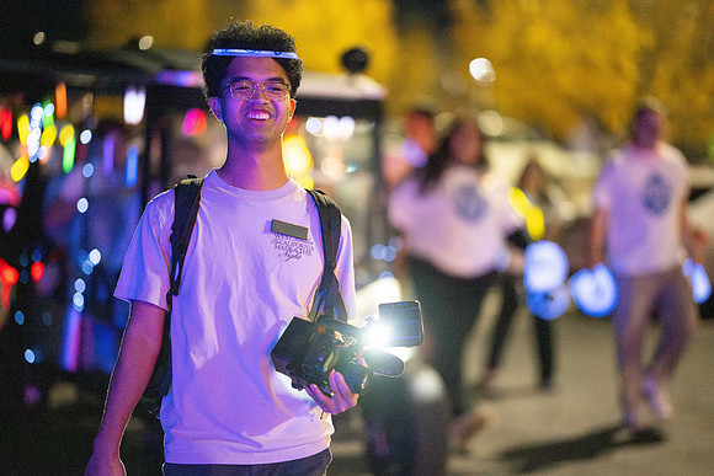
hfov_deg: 19.5
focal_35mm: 105
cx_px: 357
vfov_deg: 13.0
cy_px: 238
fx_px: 2083
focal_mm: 105
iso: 10000
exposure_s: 1/500
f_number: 1.4
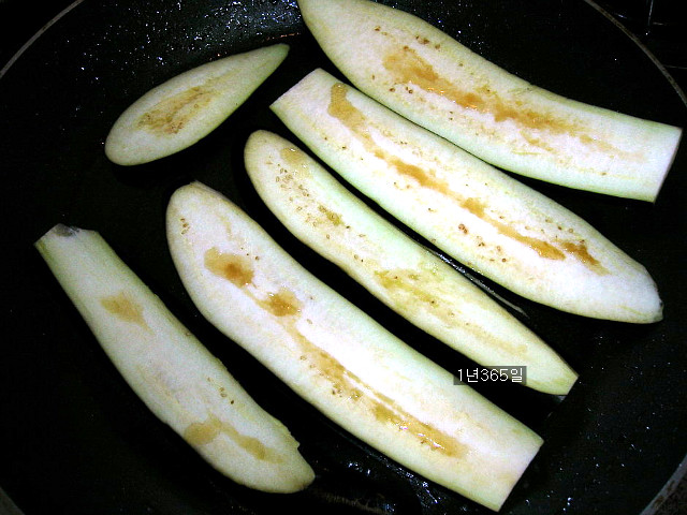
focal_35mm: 34
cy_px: 258
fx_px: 675
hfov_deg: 54.0
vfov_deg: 41.8
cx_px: 344
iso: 50
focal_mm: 5.7
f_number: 2.9
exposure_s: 1/60.1
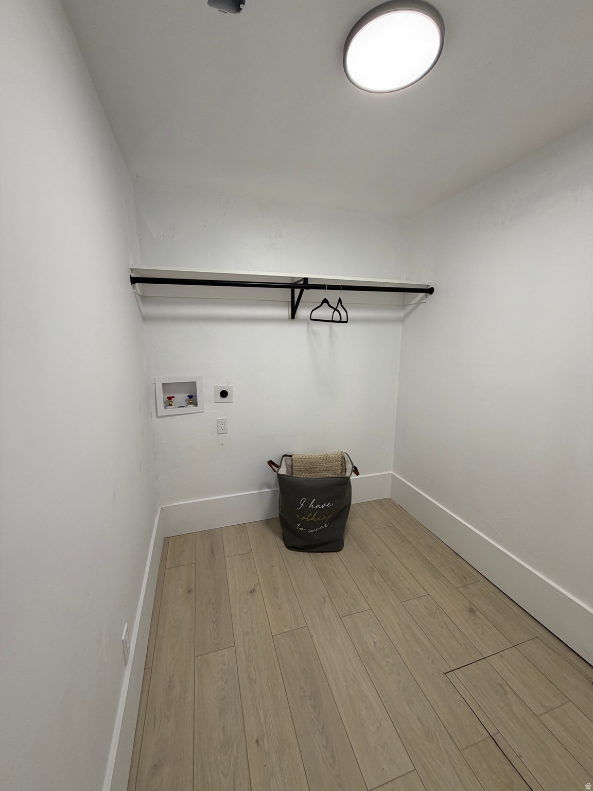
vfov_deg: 102.1
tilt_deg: -11.1
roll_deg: +0.0
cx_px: 296
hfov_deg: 85.7
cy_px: 396
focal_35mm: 14
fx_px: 320
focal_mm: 2.22
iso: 125
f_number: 2.2
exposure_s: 1/120
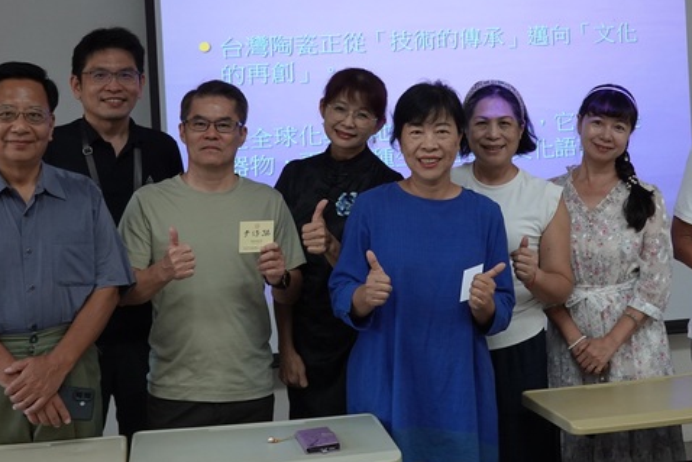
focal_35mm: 63
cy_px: 146
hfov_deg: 31.9
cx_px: 379
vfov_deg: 21.5
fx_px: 1211
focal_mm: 15.9
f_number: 4
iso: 500
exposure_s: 1/60
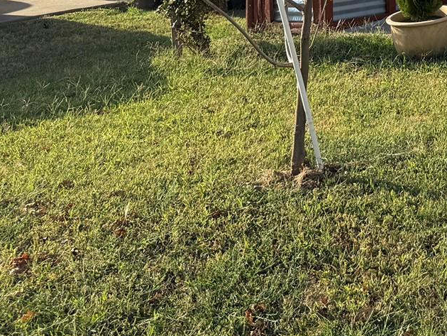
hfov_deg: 22.2
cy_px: -92
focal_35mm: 78
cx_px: 597
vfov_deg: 17.8
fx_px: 1008
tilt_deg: -2.4
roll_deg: -0.5
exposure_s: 1/2710
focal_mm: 6.76
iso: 80
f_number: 1.78
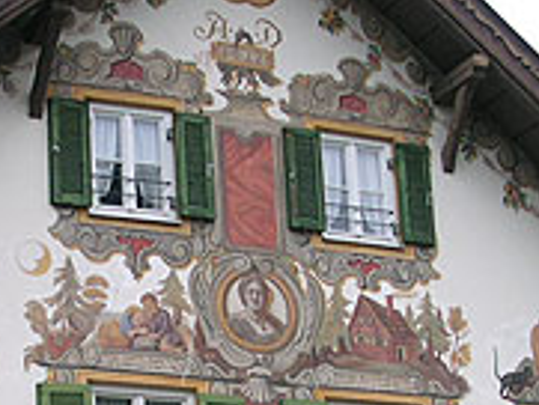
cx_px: 194
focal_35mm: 122
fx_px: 1901
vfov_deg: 11.9
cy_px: 473
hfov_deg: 16.1
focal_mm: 7.5
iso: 100
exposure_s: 1/112
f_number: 3.2
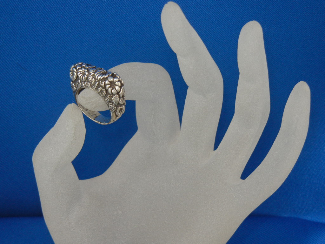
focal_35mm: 68
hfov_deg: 28.6
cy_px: 122
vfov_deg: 21.6
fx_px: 638
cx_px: 162
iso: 258
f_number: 4.1
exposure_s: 1/30
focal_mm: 12.2
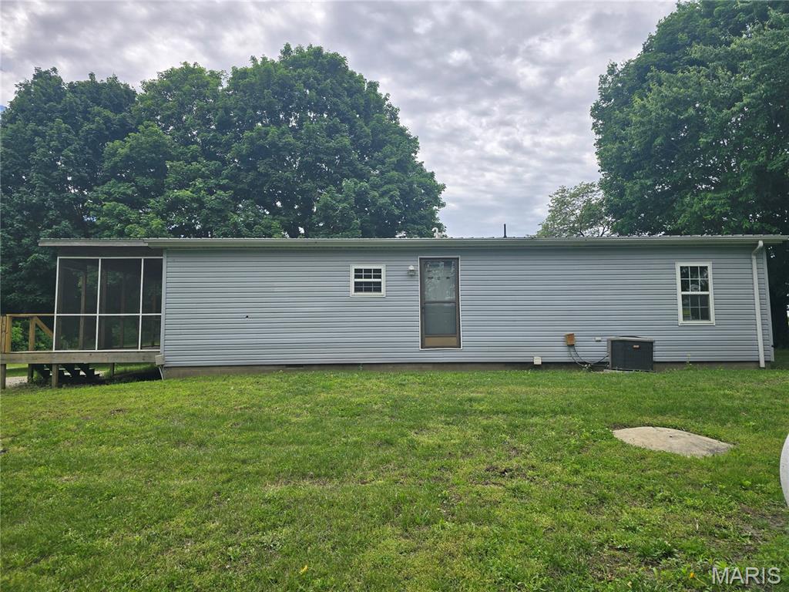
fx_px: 524
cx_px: 394
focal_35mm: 23
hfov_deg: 73.9
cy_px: 296
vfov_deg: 58.9
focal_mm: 6.3
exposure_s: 1/861
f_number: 1.7
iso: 12
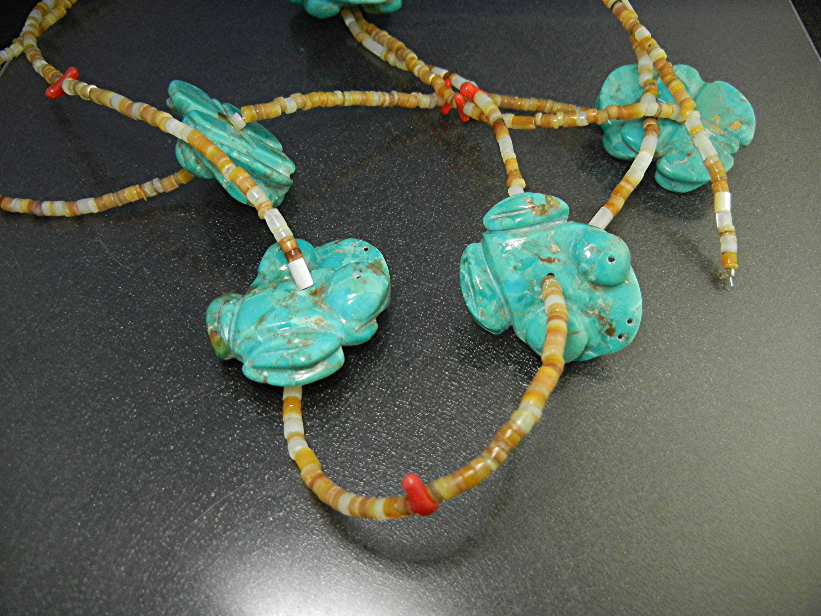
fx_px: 712
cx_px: 410
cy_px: 308
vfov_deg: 46.8
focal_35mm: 30
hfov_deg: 60.0
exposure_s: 1/30
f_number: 7
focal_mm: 5.4
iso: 677
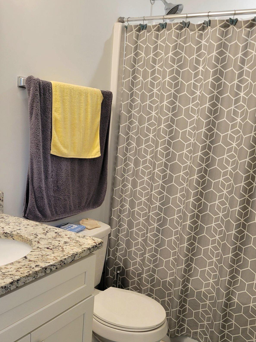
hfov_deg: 37.7
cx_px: 124
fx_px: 375
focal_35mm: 38
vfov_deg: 48.6
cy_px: 210
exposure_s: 1/120
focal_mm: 5.4
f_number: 1.8
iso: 160
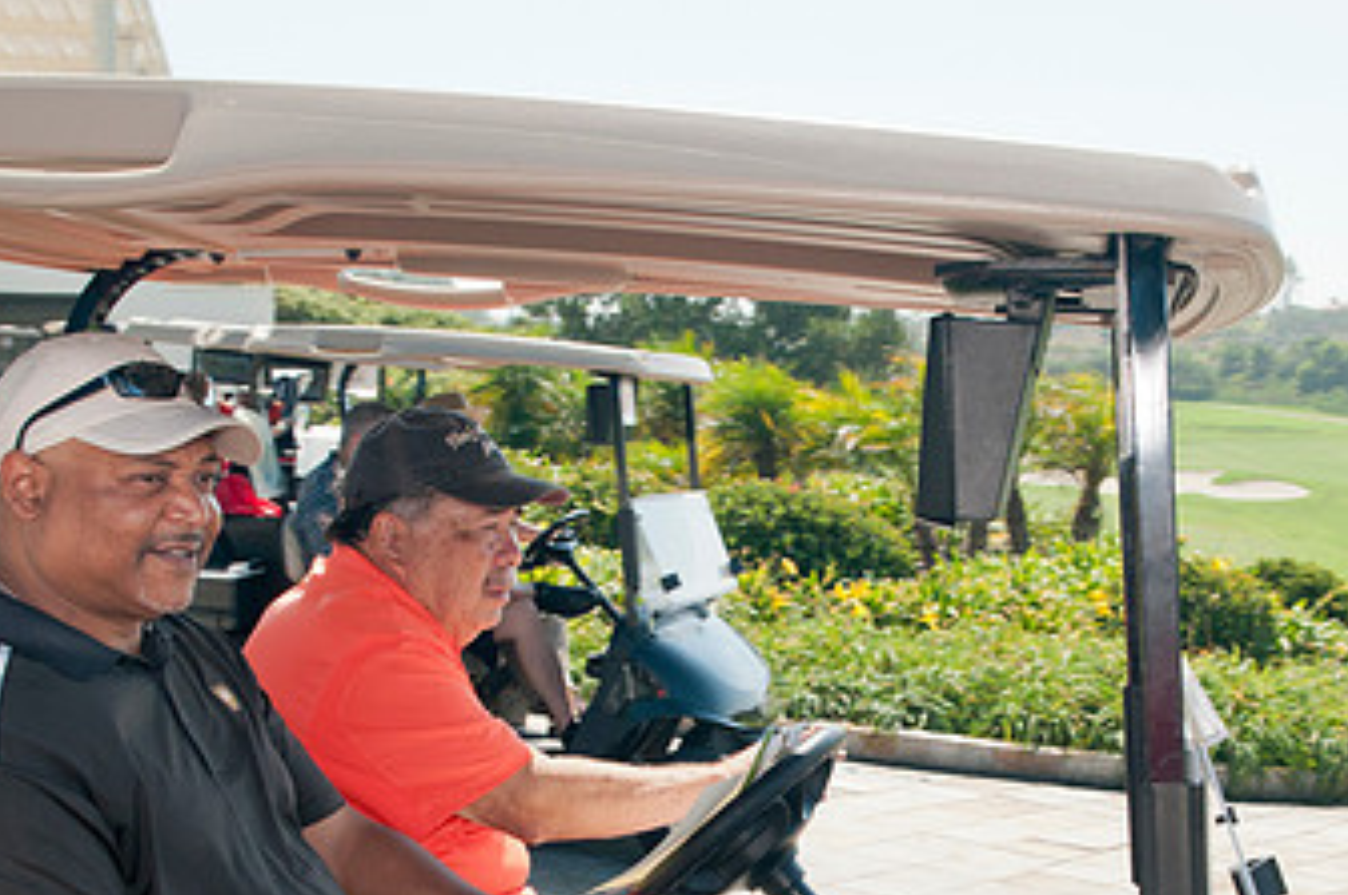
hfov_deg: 35.0
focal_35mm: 57
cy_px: 757
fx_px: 2131
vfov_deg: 23.3
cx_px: 822
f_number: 7.1
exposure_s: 1/200
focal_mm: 22
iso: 400
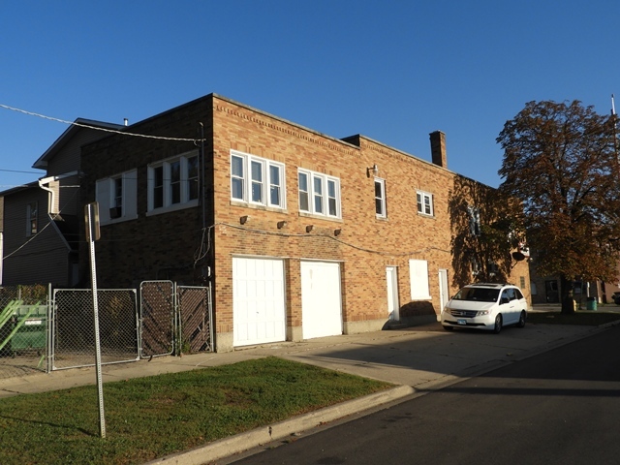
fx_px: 537
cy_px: 232
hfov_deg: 60.0
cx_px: 310
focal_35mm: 30
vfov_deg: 46.8
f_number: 3.5
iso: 100
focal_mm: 5.4
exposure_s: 1/2000
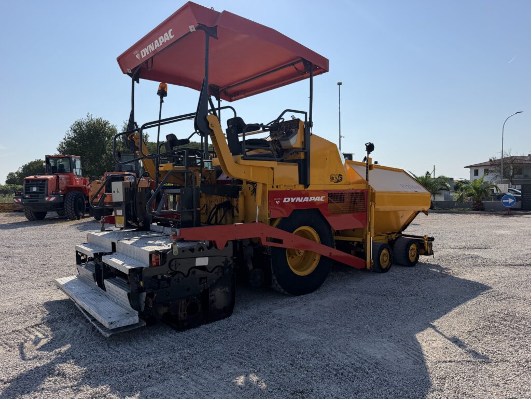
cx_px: 266
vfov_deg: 56.8
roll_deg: +0.5
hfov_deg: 71.6
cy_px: 200
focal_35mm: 24
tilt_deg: -1.3
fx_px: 368
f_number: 1.78
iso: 80
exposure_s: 1/8130
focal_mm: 6.76
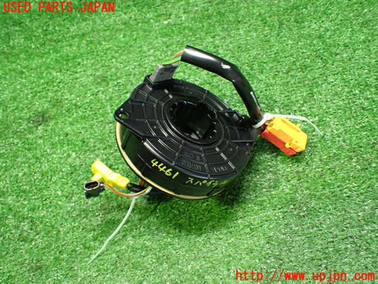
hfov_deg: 60.0
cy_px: 142
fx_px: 328
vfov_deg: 46.8
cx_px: 189
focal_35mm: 30
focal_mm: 5.4
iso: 800
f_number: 2.3
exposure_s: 1/30
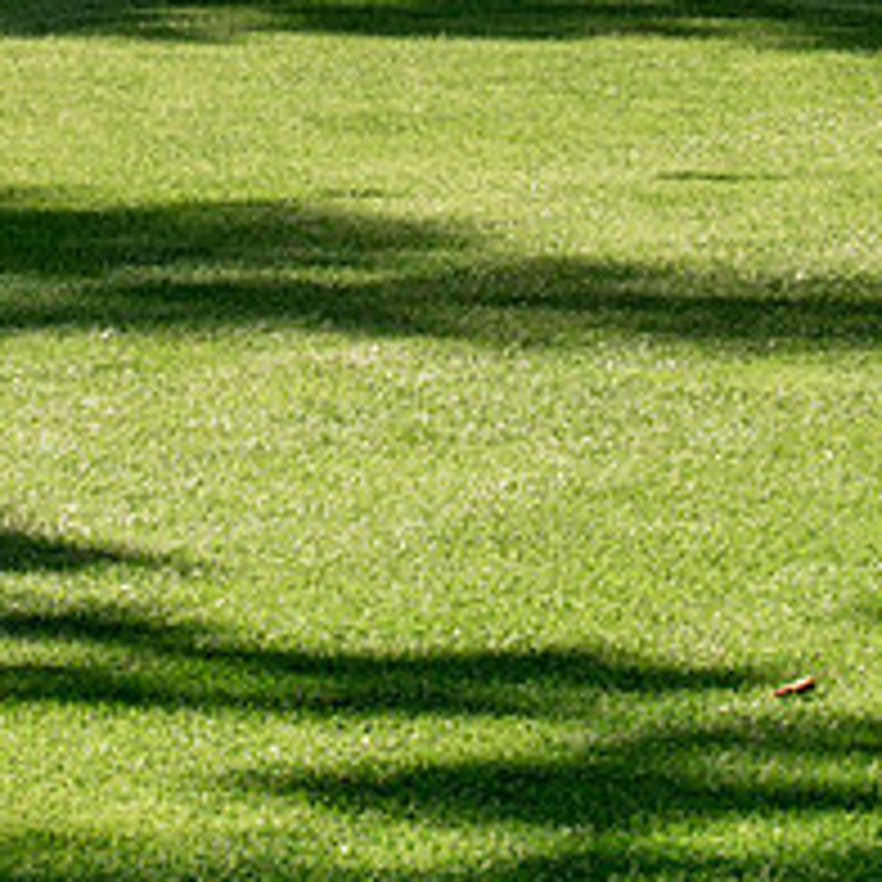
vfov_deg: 6.9
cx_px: 868
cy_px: -477
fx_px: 7149
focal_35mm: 248
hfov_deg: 7.0
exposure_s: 1/400
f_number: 4.5
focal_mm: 35
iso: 160
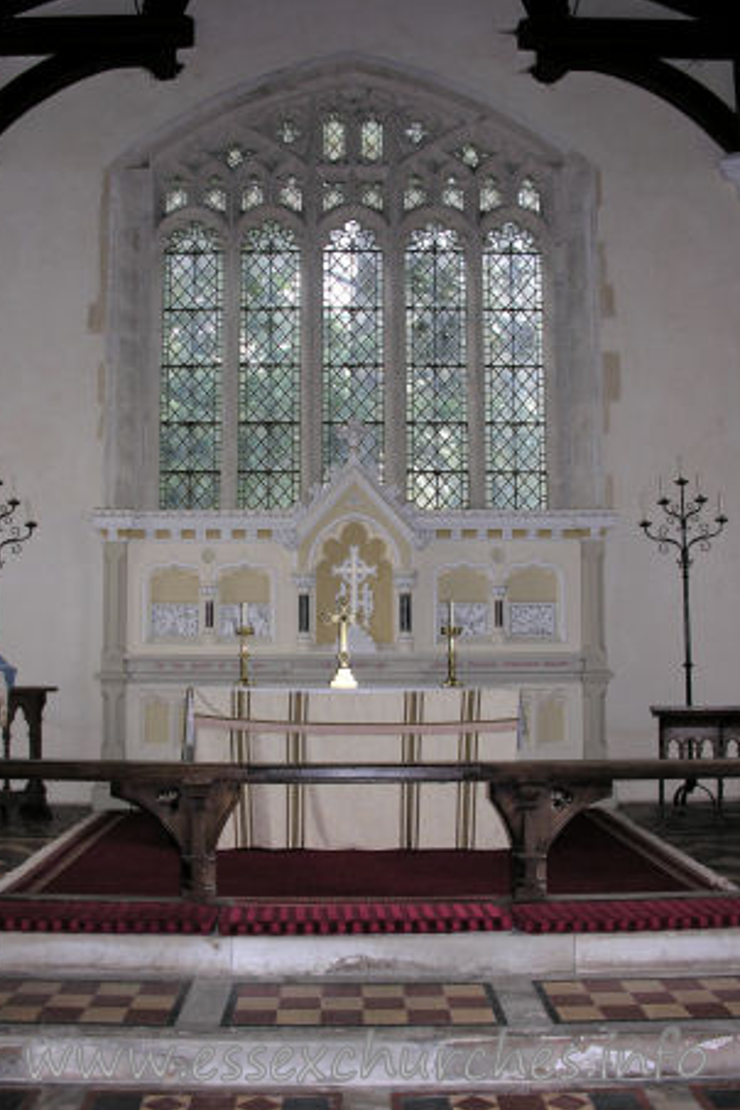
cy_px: 559
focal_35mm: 37
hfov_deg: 35.9
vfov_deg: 51.9
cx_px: 327
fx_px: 1141
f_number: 2.8
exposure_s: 1/60.1
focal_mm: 8.9
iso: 66
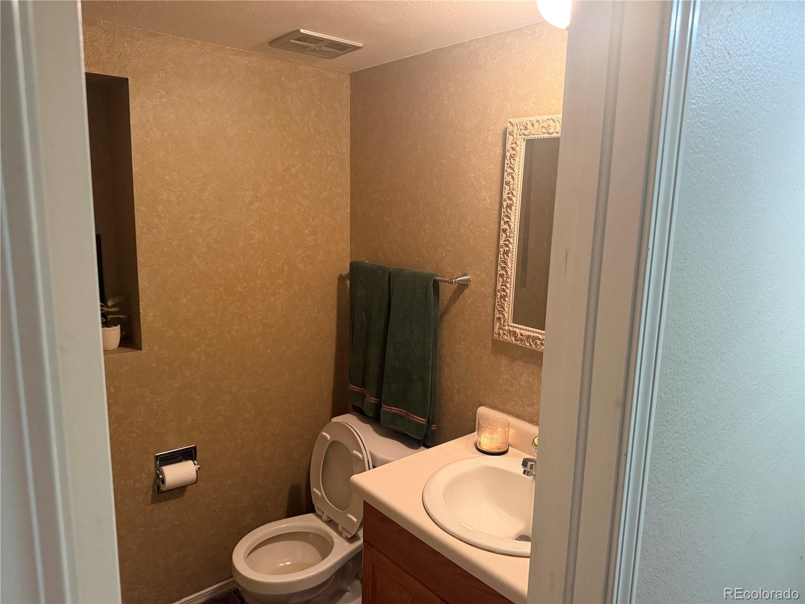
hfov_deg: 71.6
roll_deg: -1.2
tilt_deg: -10.0
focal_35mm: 24
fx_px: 558
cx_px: 402
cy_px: 302
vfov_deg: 56.8
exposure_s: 1/60
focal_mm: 6.76
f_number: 1.78
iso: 500
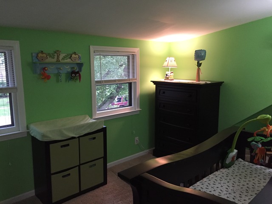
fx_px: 228
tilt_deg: -9.3
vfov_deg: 48.2
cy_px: 102
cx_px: 136
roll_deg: +0.4
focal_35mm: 29
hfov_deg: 61.7
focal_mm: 4.15
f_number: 2.2
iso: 250
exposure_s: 1/30
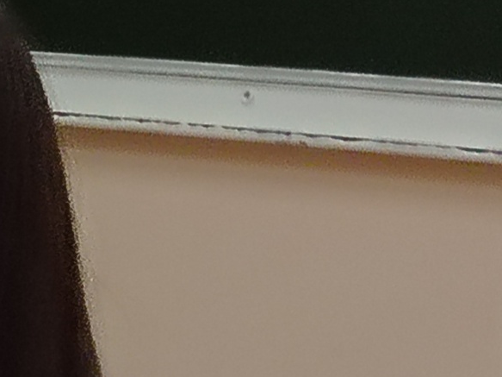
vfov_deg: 6.0
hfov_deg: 7.2
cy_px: -74
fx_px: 3581
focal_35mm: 247
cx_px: -945
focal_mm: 5.25
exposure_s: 1/100
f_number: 1.75
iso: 1053
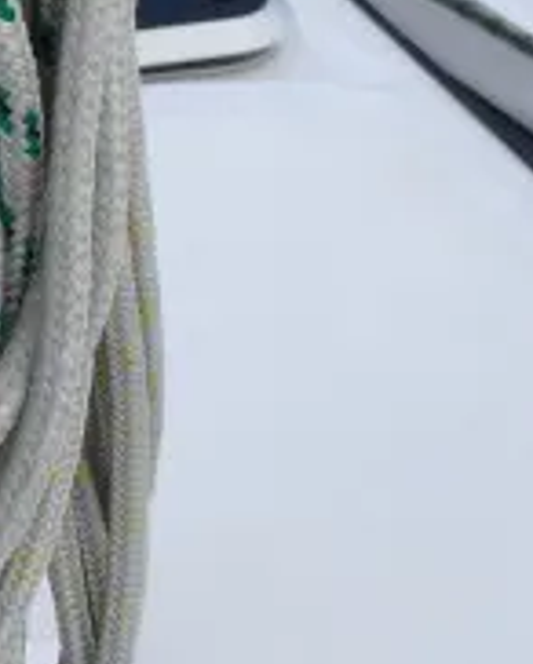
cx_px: -310
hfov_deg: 13.9
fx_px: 2028
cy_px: -66
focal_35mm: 103
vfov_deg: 17.9
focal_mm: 4.12
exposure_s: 1/1368
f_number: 2.2
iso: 32
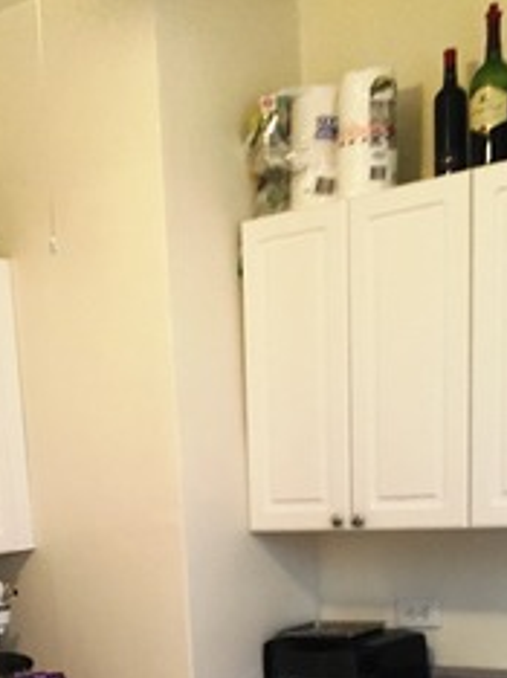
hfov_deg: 23.1
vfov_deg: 28.7
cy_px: 719
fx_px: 1213
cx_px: 59
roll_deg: +3.6
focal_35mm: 62
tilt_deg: -12.5
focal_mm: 4.15
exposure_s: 1/24
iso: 250
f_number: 2.2
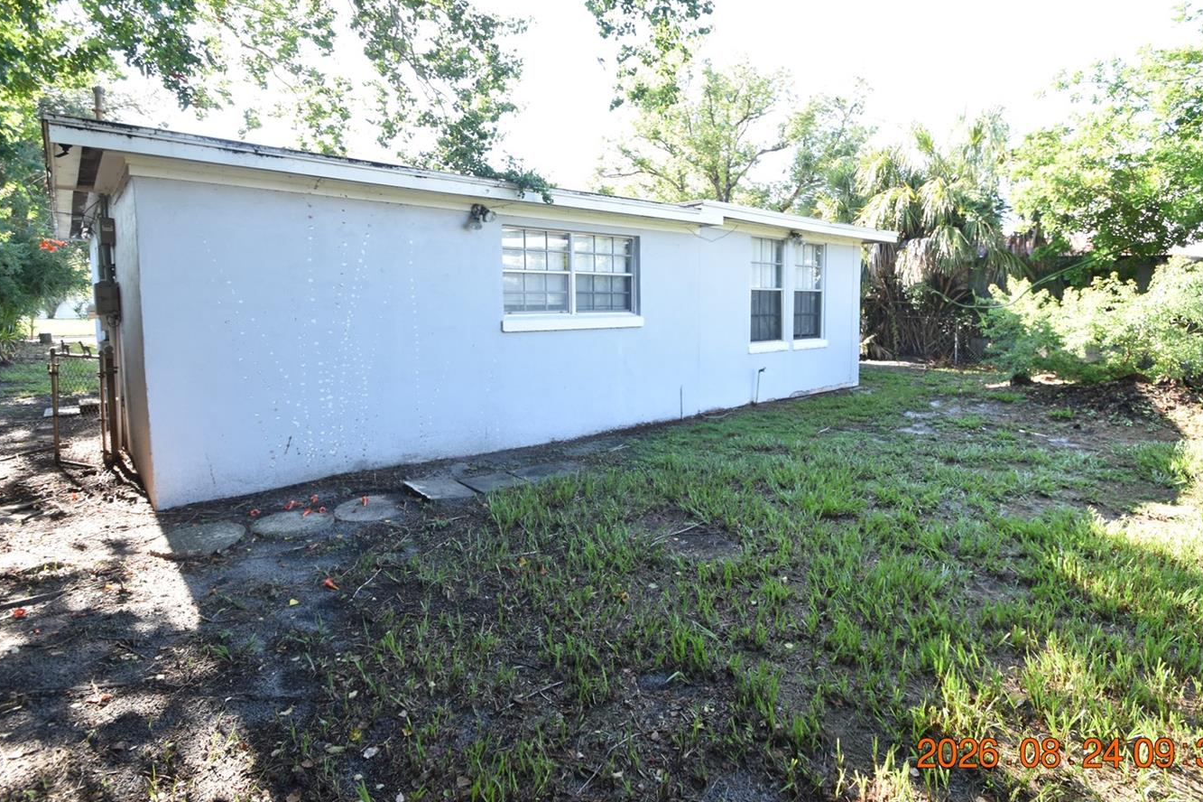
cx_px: 651
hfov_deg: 89.8
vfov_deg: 67.0
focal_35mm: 18
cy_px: 344
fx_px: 601
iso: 400
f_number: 6.7
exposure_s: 1/180
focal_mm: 10
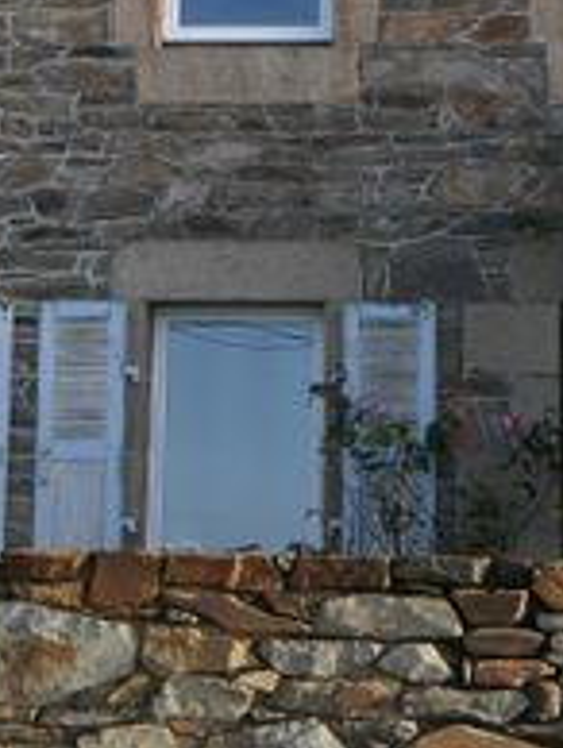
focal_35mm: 107
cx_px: 247
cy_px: 12
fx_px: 2315
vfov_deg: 17.9
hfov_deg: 13.9
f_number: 4
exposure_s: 1/250
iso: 125
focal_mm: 13.2
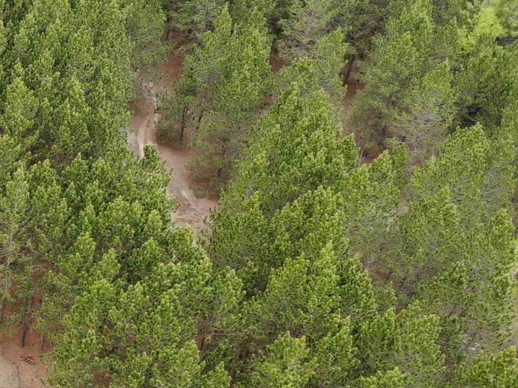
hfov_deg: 26.9
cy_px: 485
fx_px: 943
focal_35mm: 63
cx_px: -118
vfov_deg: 21.4
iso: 100
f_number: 2.8
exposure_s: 1/175
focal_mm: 4.5
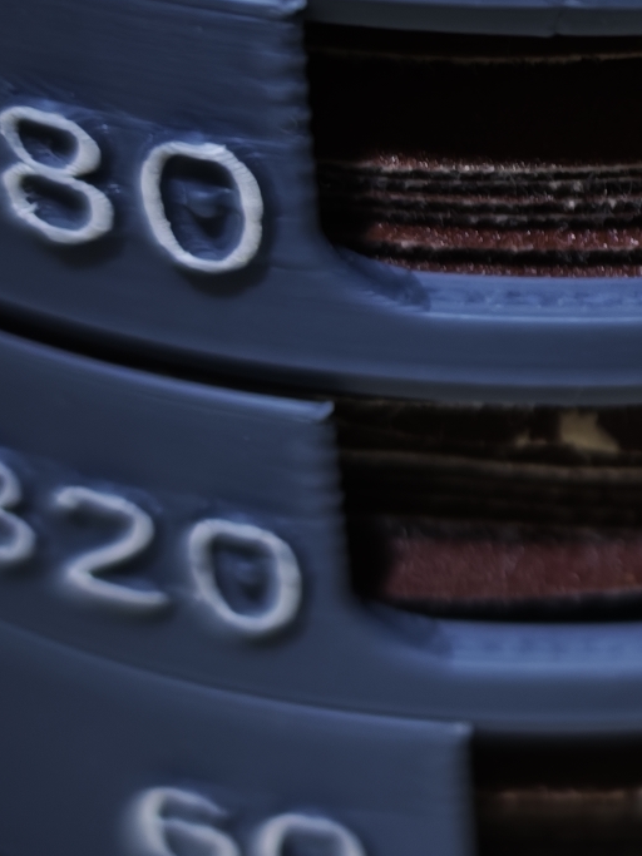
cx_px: 962
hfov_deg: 10.4
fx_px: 3414
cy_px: 122
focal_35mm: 138
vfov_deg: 14.2
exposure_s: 1/50
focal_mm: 8.72
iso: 400
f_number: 1.63
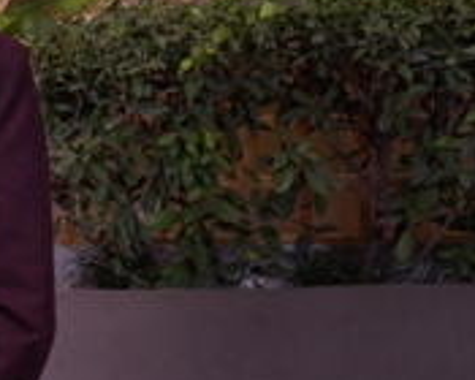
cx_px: -119
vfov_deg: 13.0
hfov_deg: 15.6
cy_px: 64
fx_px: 1659
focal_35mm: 118
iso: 500
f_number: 5
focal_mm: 33
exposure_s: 1/125
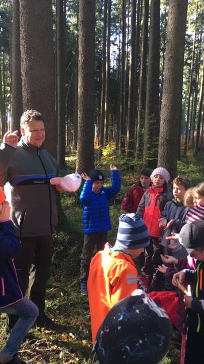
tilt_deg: -6.9
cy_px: 182
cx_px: 106
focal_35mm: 32
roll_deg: -1.4
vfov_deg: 61.0
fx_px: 308
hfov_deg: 36.6
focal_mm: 4.15
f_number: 2.2
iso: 25
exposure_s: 1/33
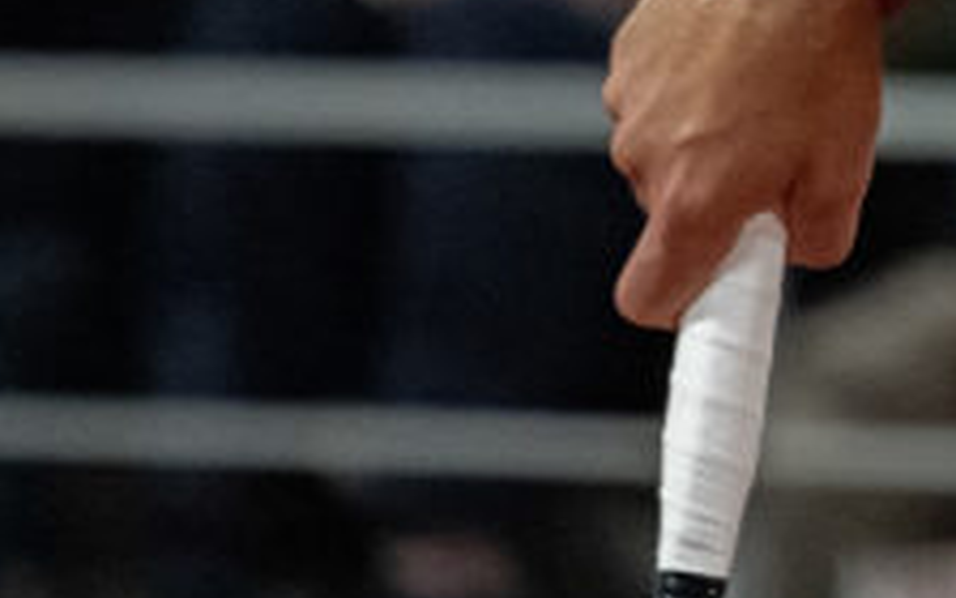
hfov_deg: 1.3
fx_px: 41504
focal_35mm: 1593
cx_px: 2138
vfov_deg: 0.8
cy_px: -822
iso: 12800
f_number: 5.6
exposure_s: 1/2000
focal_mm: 342
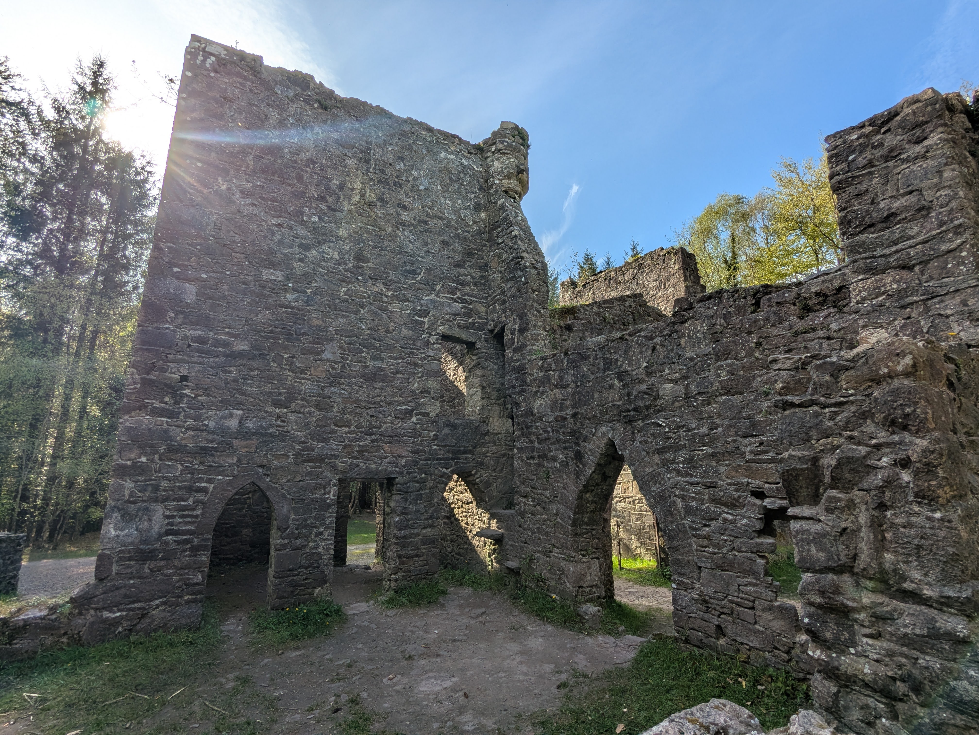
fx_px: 453
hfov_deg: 94.5
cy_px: 368
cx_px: 490
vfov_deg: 78.1
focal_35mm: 16
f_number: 2.2
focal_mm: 2.35
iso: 22
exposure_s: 1/861
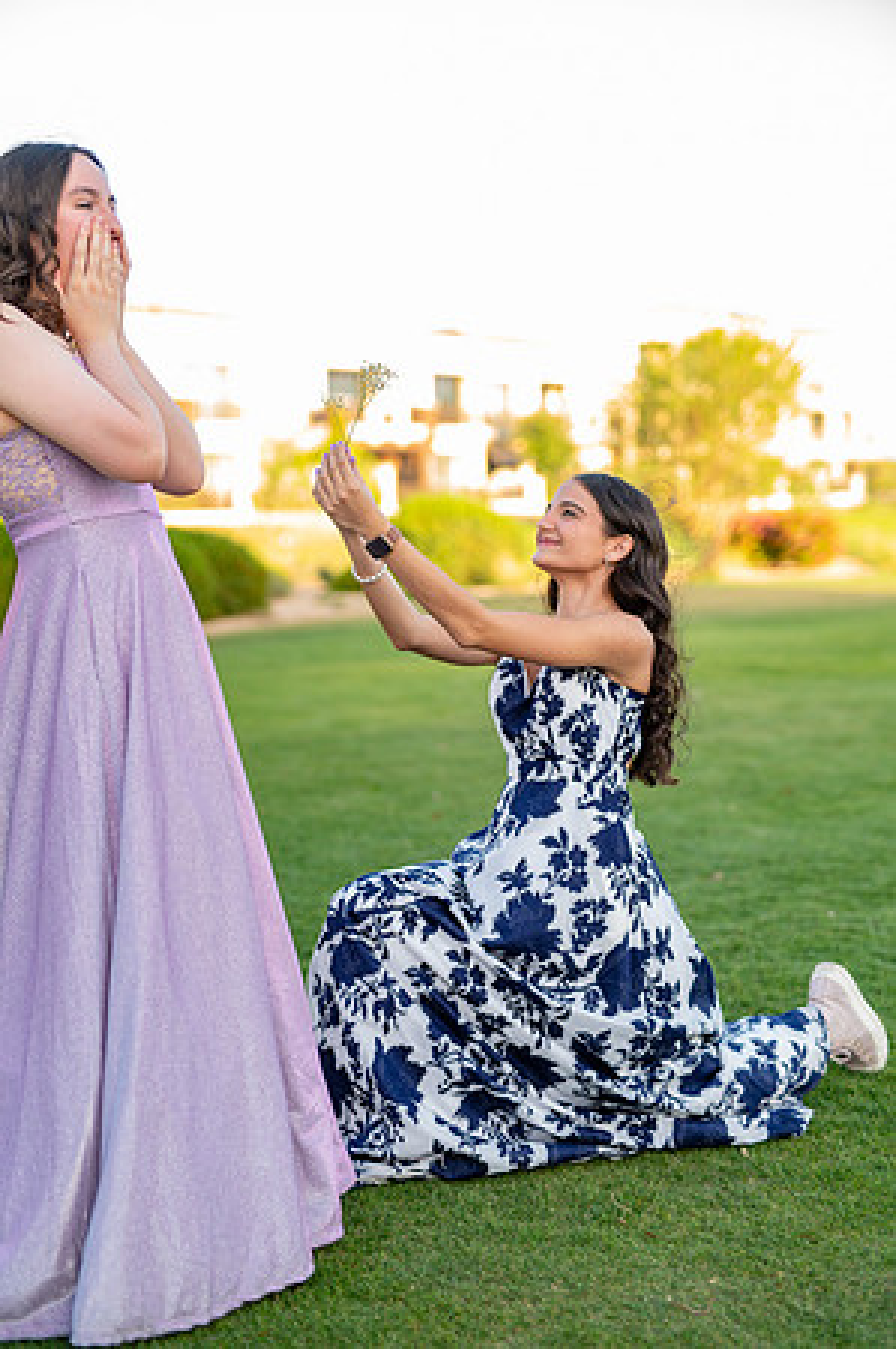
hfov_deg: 26.9
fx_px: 1871
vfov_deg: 39.6
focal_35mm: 50
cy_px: 674
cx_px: 448
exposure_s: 1/250
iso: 100
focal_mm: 50
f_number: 2
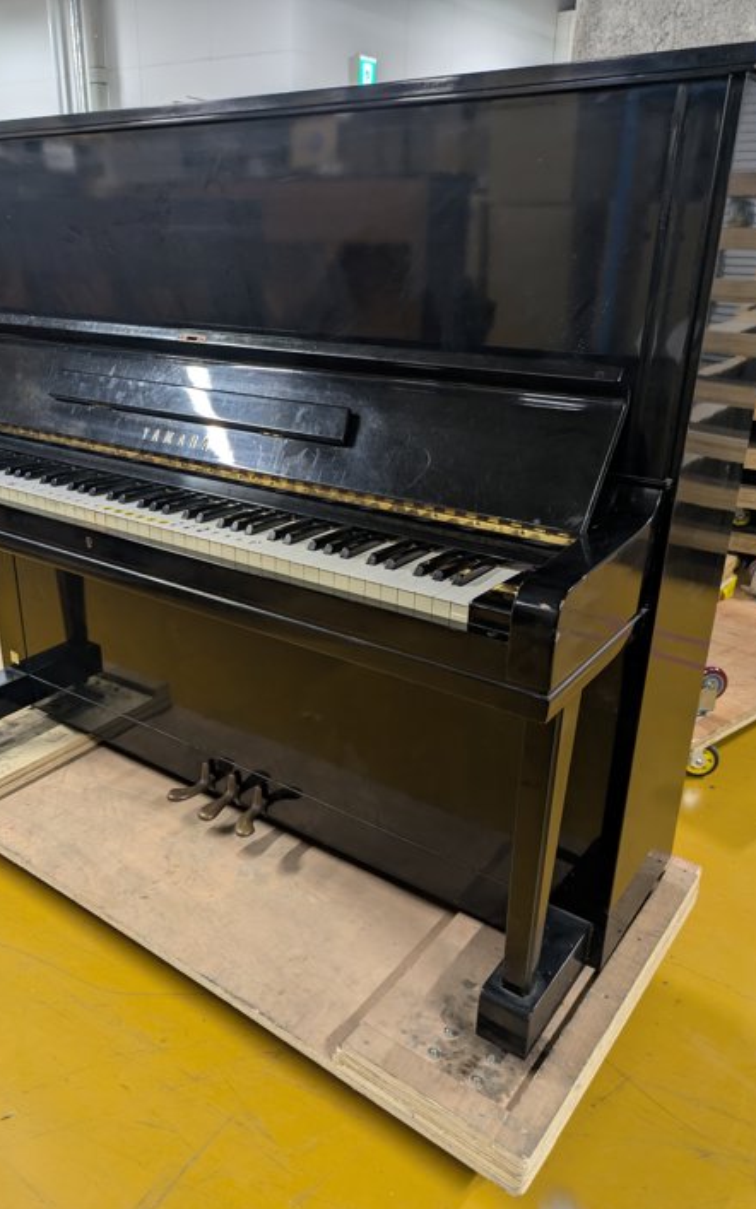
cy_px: 612
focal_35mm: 27
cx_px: 314
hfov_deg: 45.8
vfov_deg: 68.4
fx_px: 890
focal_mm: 5.43
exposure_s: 1/30
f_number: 1.89
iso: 185
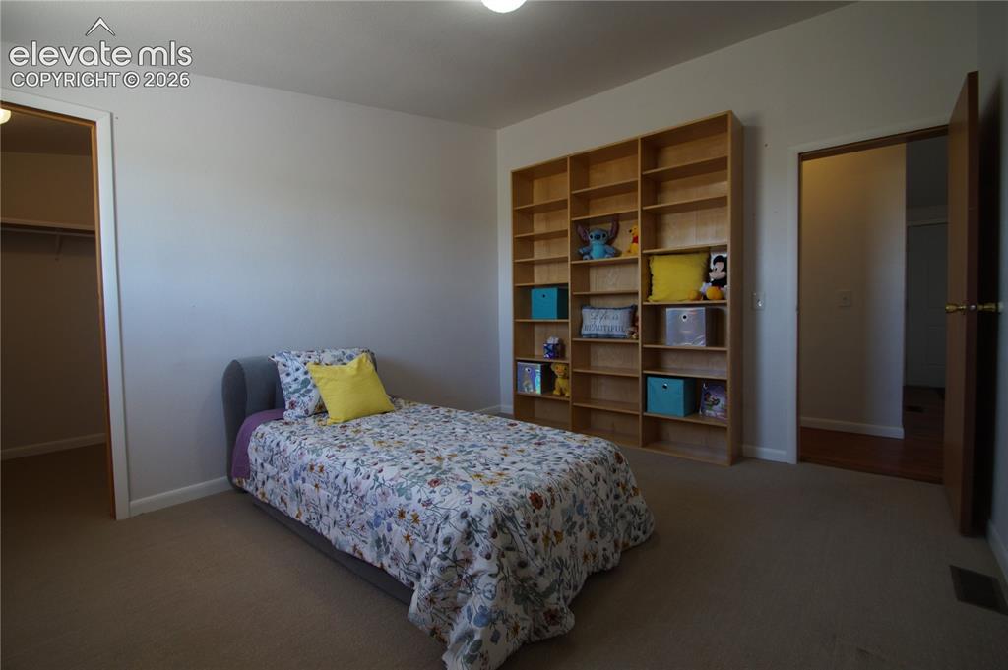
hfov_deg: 100.4
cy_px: 335
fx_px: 420
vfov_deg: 77.2
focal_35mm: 15
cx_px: 504
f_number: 4
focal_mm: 10
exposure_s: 1/60
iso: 320
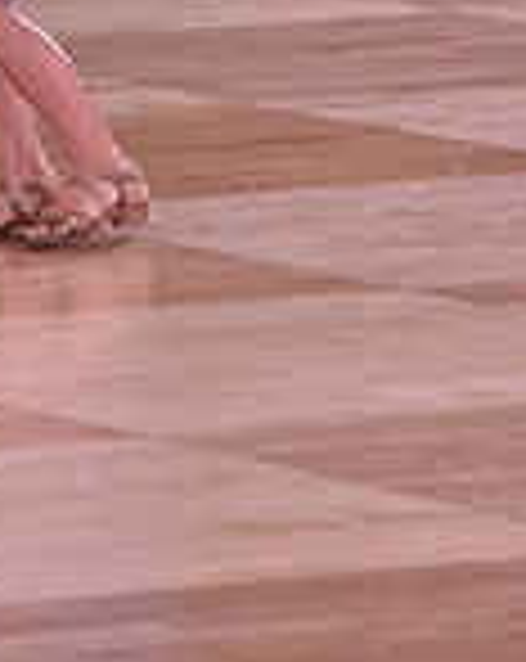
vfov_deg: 3.6
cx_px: -276
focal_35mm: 538
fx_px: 10502
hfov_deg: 2.9
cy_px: -356
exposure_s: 1/250
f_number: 6.3
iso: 1600
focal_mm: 145
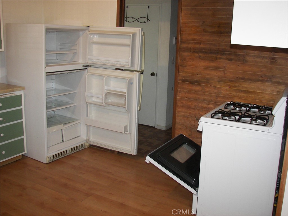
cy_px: 108
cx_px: 144
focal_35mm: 36
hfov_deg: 51.4
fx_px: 300
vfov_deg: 39.7
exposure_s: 1/30
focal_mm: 6
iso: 100
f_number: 2.8
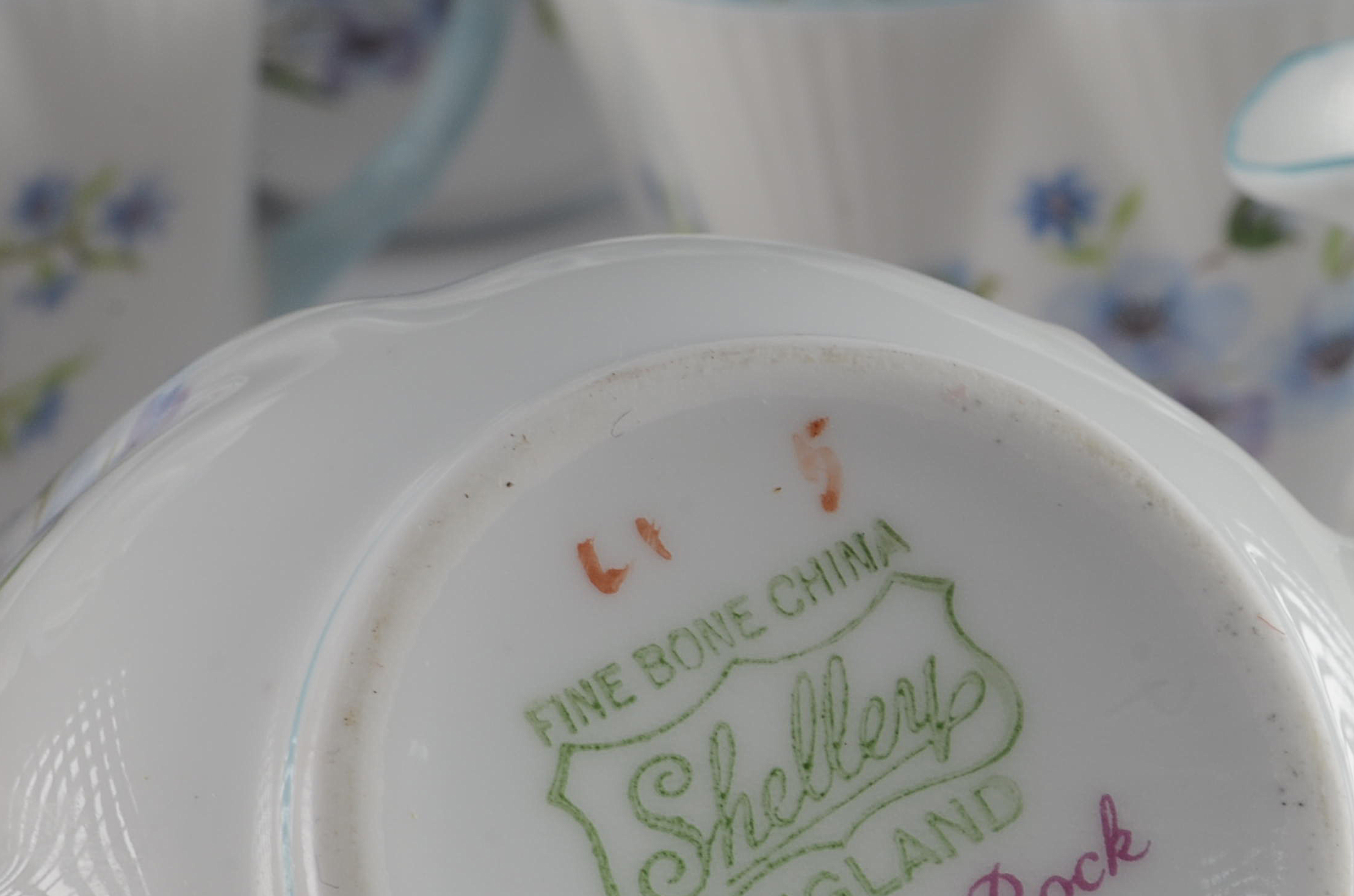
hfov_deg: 16.7
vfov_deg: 11.3
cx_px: 1355
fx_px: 4504
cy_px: 683
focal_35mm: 120
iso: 100
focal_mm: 36
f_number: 16
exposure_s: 1/80
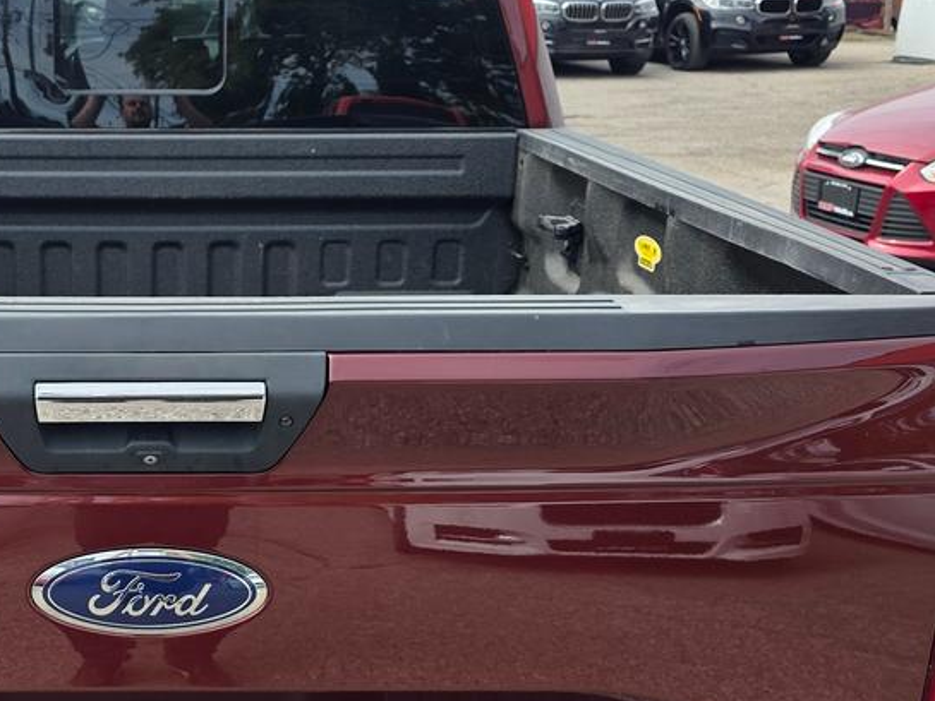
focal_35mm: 54
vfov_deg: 26.8
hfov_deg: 34.1
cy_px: 500
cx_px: 141
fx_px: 1459
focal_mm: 6.3
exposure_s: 1/2517
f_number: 1.7
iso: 80
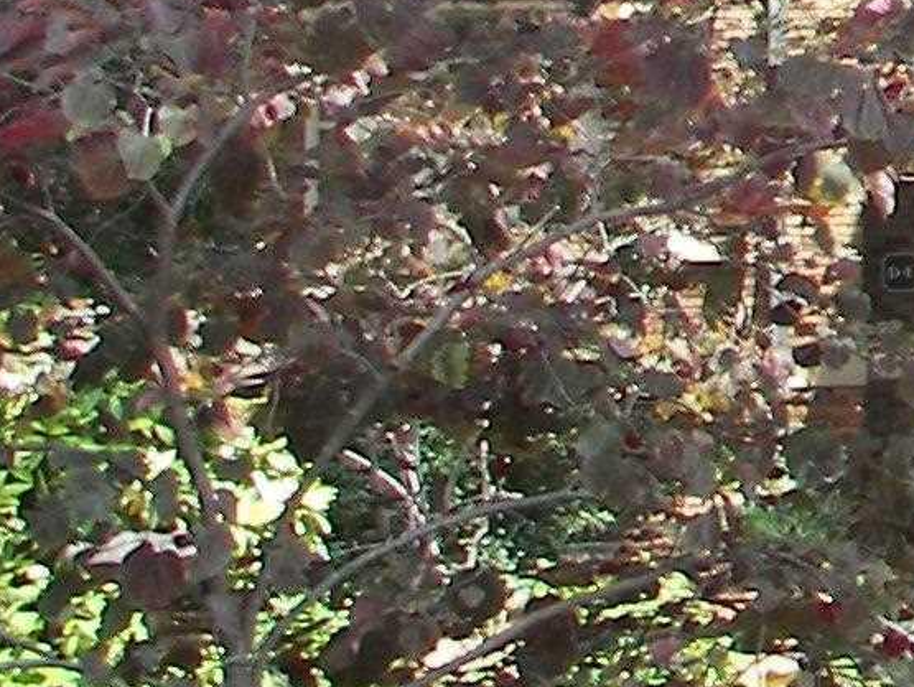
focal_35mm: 168
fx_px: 4439
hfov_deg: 11.0
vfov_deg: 8.6
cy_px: -397
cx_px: 1620
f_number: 2.8
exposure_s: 1/100
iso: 50
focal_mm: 6
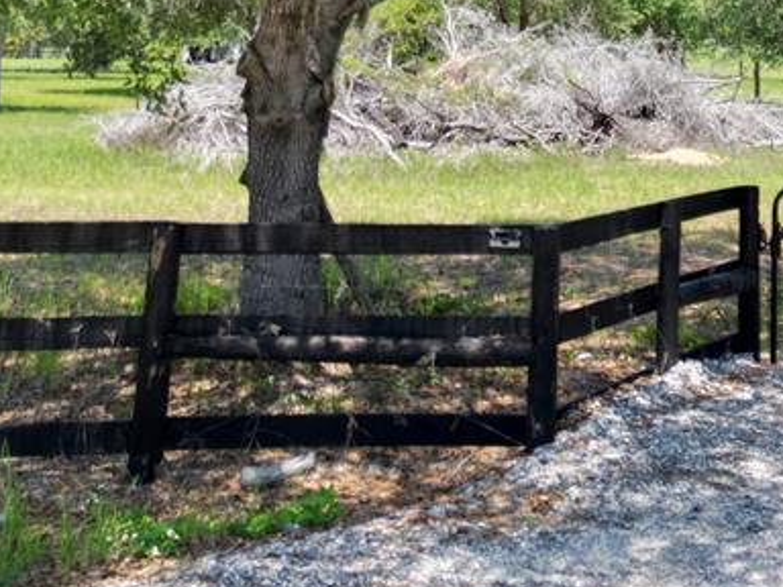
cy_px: -137
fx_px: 1448
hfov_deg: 28.9
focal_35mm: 64
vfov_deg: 21.2
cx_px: 730
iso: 100
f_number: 1.7
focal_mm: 6.72
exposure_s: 1/1250
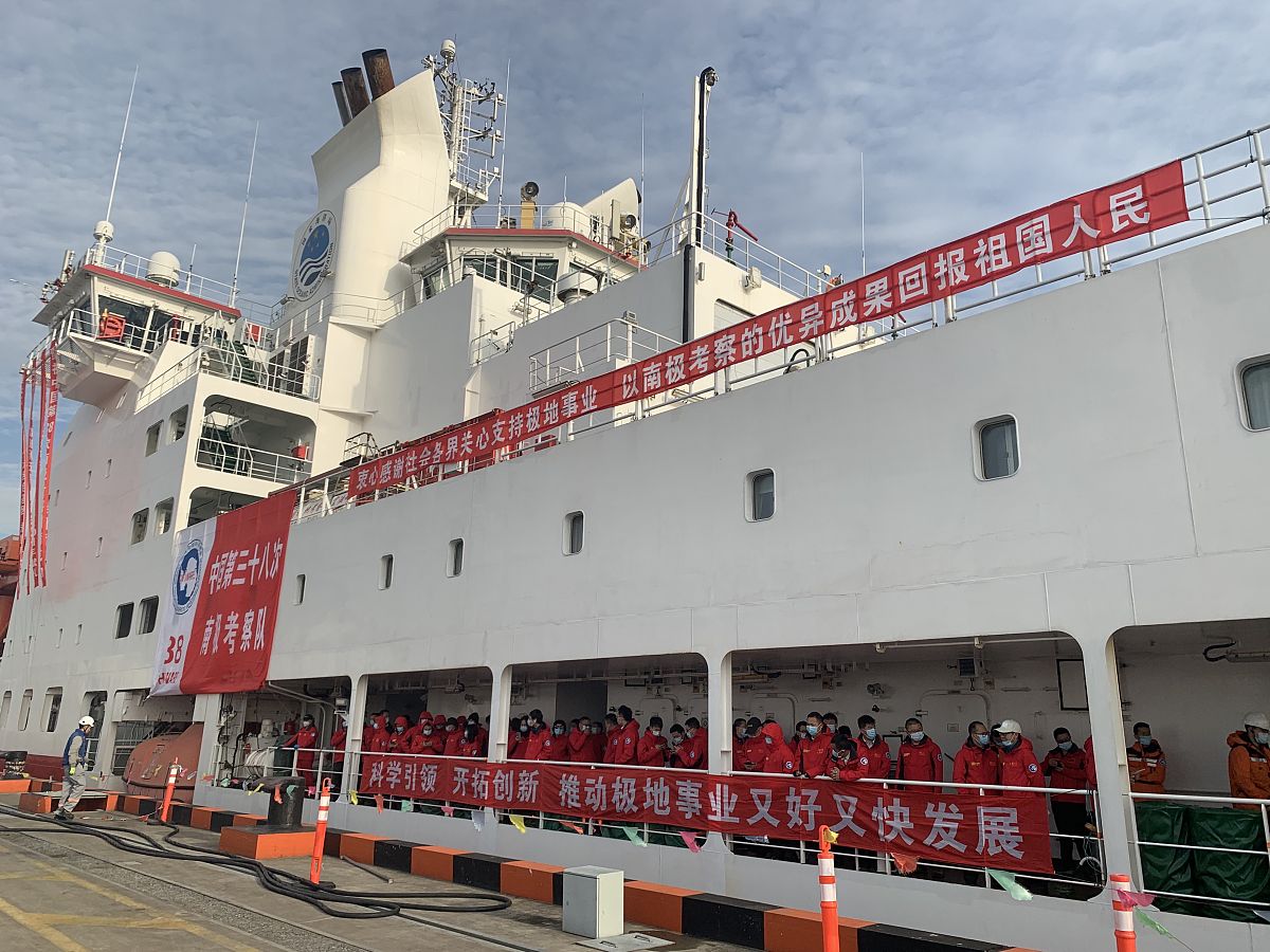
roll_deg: -1.9
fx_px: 954
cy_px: 476
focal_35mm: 26
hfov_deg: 67.3
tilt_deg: +16.2
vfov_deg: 53.1
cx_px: 635
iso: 25
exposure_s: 1/2075
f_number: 1.8
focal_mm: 4.25
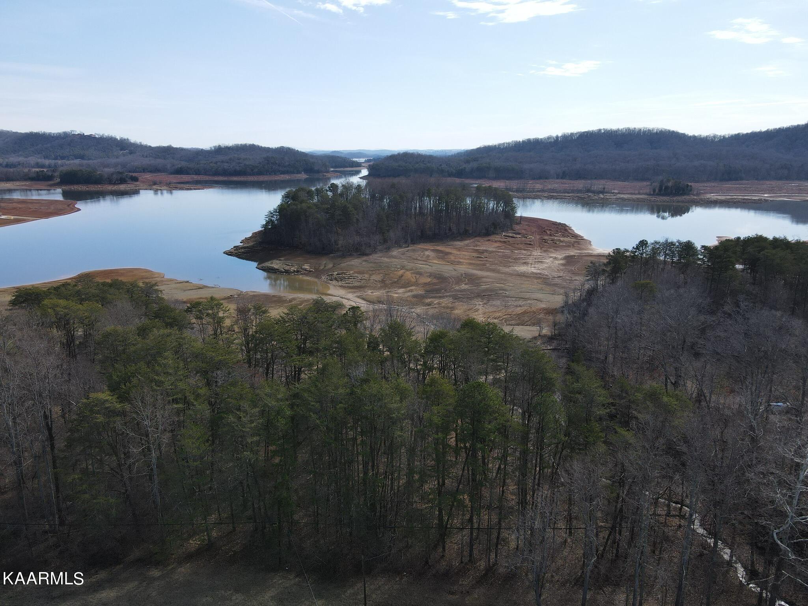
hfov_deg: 71.6
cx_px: 404
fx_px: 560
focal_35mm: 24
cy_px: 303
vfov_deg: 56.8
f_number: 2.8
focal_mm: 4.5
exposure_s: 1/500
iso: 100
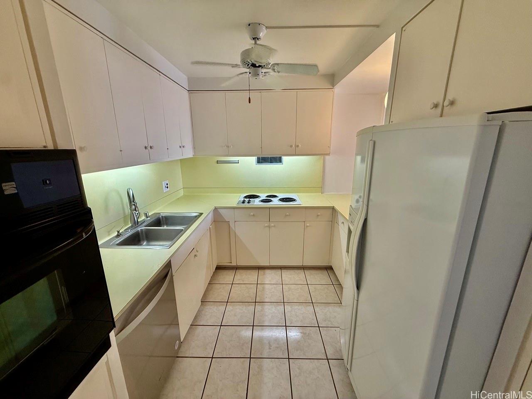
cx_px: 266
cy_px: 200
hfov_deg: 102.1
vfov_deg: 85.7
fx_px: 215
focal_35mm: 14
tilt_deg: -13.7
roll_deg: +0.6
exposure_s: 1/120
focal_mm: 2.22
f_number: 2.2
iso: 125
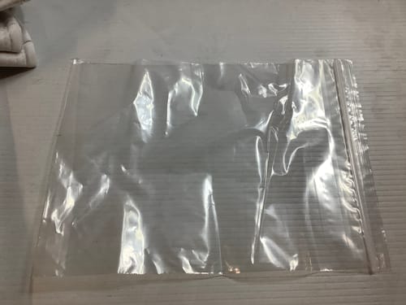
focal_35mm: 31
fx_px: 364
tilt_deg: -65.2
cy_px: 152
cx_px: 203
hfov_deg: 58.4
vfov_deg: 45.4
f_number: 2.4
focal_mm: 3.3
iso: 50
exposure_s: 1/50
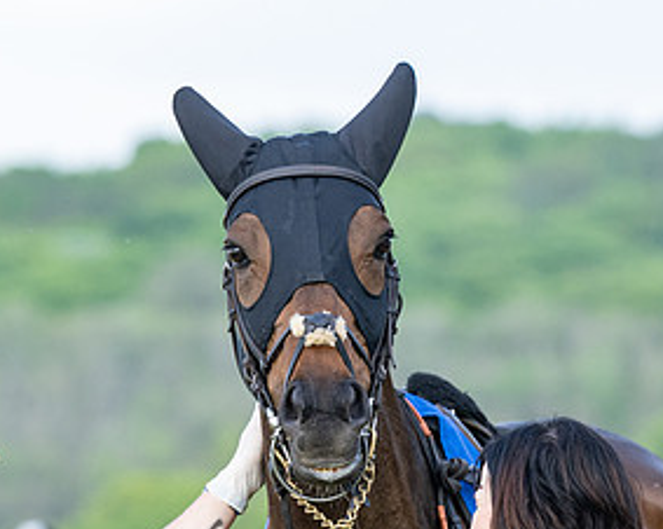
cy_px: 461
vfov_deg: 3.0
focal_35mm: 520
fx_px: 10197
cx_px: 242
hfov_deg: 3.7
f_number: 4
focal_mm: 155
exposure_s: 1/800
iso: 400
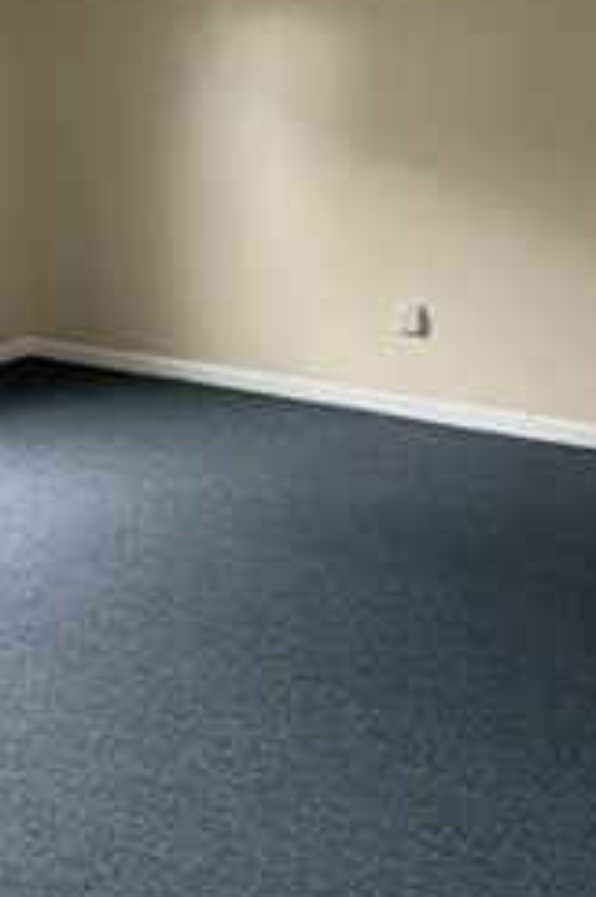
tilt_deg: -4.2
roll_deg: +0.6
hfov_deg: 26.6
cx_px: 147
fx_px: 1245
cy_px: 184
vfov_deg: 38.2
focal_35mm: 50
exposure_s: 1/60
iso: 200
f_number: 1.5
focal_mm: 5.7
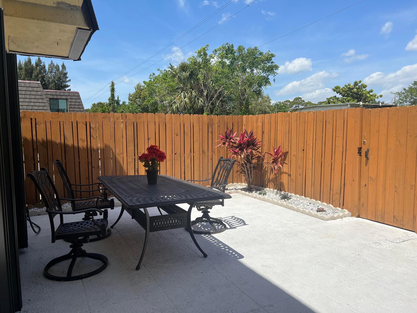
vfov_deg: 53.1
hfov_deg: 67.3
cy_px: 156
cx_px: 208
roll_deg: +0.3
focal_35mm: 26
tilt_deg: -6.0
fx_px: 313
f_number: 1.5
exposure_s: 1/5319
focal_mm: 5.7
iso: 50
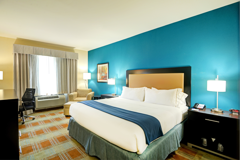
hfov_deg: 93.3
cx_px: 120
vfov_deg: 70.5
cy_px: 80
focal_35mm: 17
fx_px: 113
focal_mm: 17
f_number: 8
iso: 125
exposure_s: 1/6
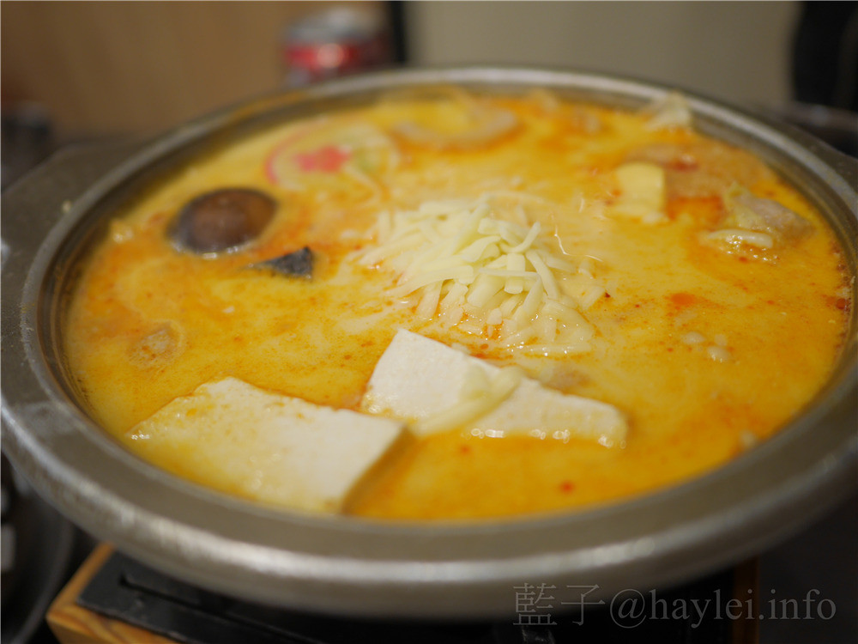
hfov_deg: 60.0
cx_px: 429
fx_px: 744
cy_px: 322
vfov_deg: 46.8
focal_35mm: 30
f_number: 1.7
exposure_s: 1/60
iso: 250
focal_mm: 15
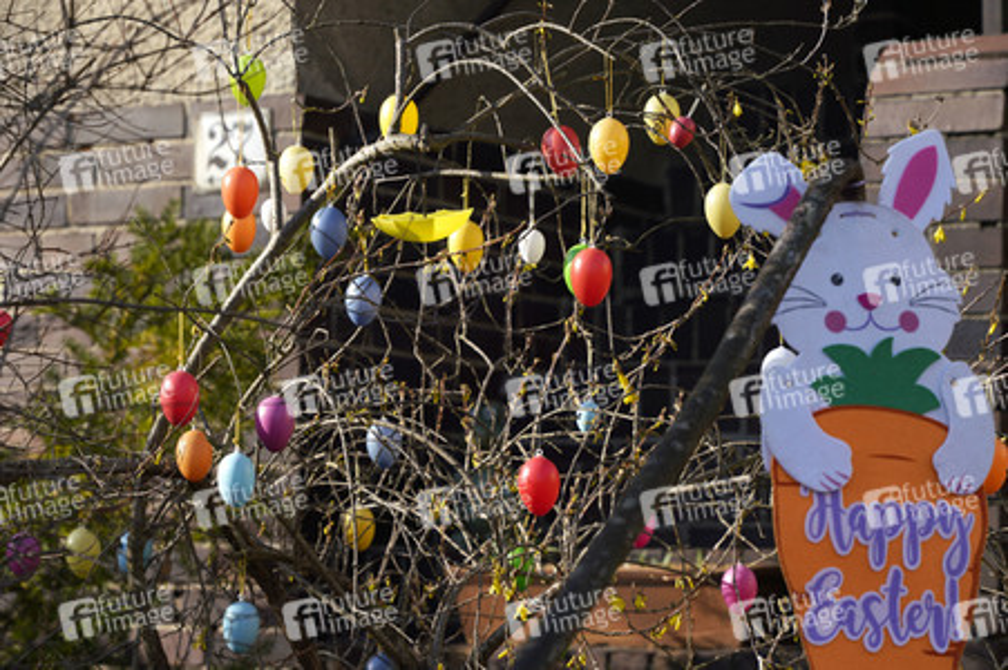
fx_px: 3190
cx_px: 504
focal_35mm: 114
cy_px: 335
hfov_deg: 18.0
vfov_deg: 12.0
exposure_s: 1/250
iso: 160
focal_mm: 114
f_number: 8
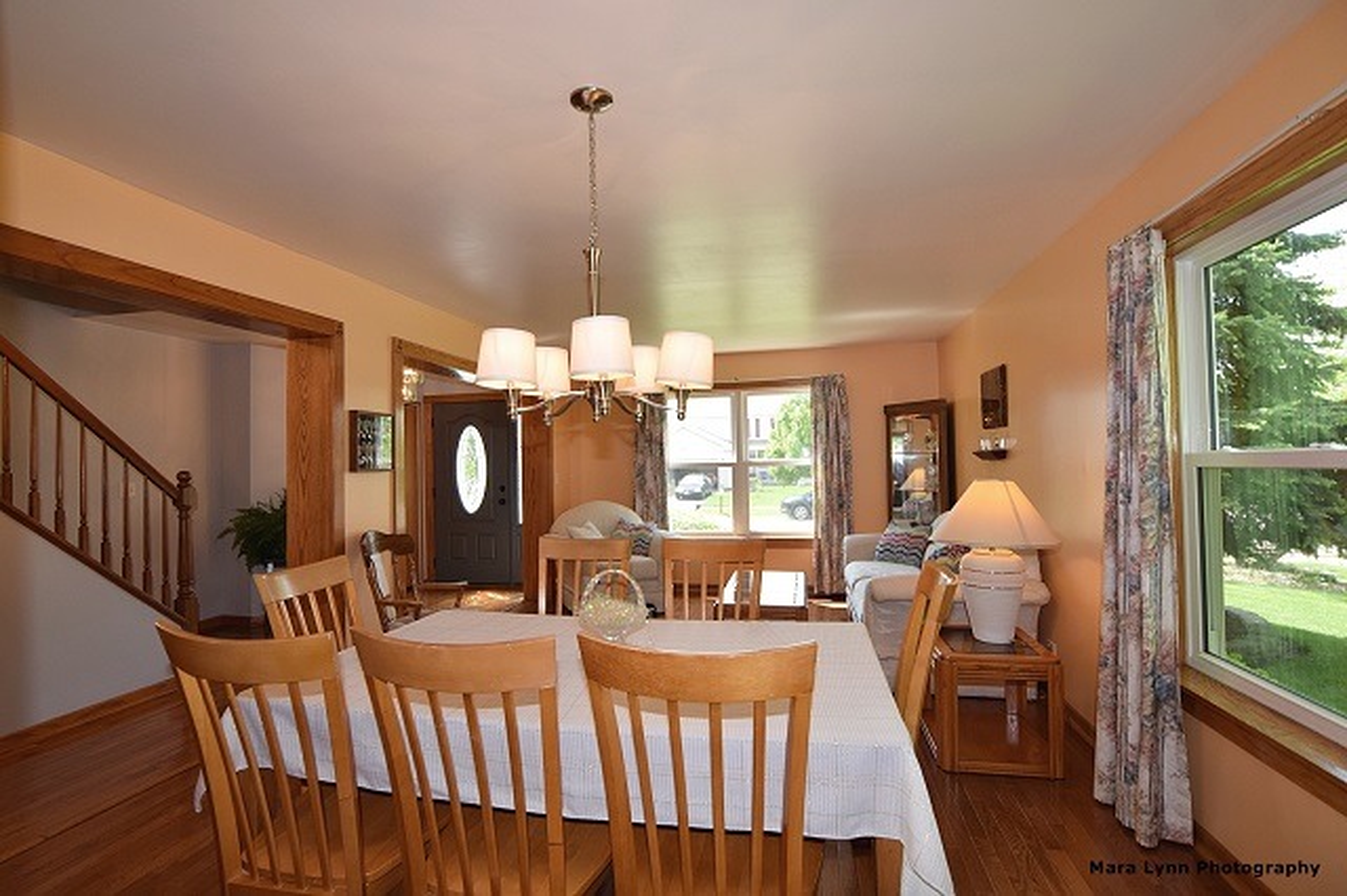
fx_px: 617
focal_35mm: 16
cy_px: 448
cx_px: 674
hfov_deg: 95.0
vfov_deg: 72.0
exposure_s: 1/125
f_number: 5.6
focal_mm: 11
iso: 400
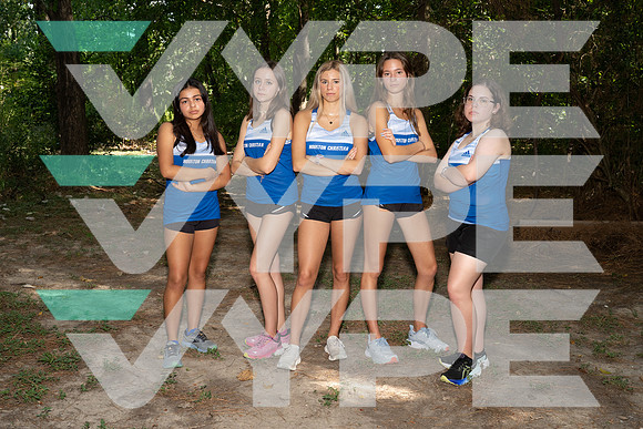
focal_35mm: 44
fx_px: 786
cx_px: 322
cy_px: 214
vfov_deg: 30.5
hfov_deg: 44.5
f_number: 8
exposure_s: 1/250
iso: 800
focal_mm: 44
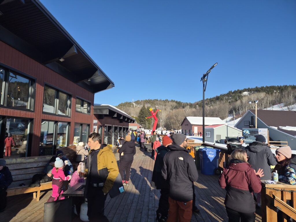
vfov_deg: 58.9
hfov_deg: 73.9
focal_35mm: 23
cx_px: 148
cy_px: 111
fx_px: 197
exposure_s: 1/5888
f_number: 1.8
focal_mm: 5.4
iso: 80
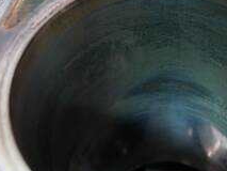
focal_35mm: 54
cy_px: 65
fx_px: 354
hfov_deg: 35.3
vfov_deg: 27.0
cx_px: 142
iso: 1250
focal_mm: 12
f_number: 3.5
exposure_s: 1/60
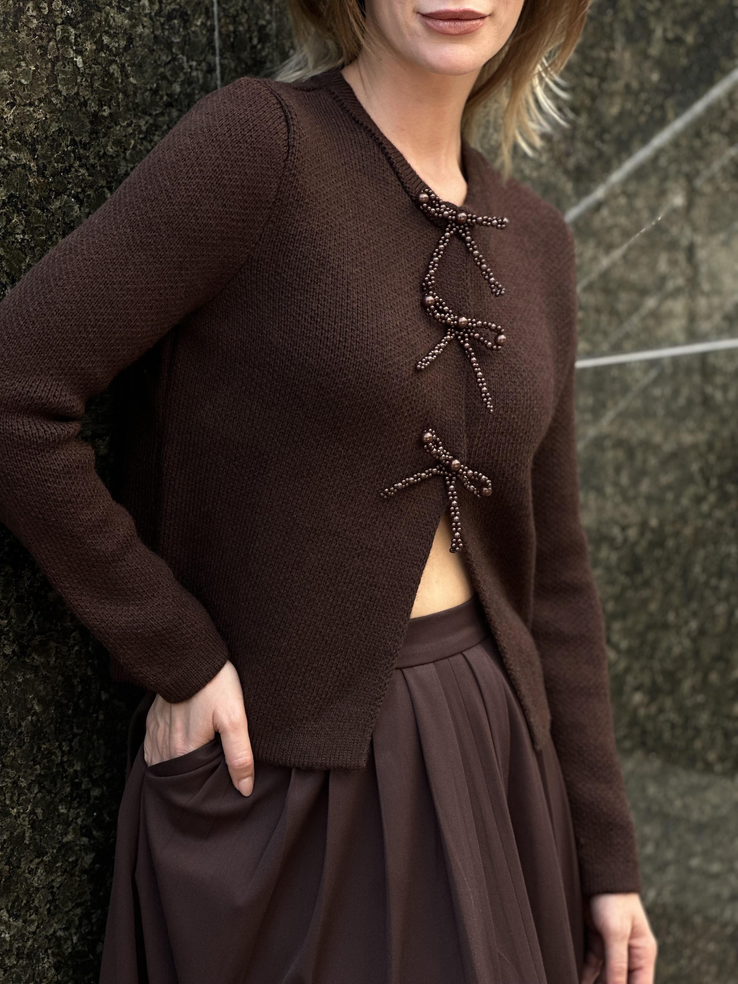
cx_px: 369
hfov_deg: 19.1
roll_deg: +0.6
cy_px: 492
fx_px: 2189
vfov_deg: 25.3
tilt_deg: -8.6
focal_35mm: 77
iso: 32
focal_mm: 9
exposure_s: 1/121
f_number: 2.8
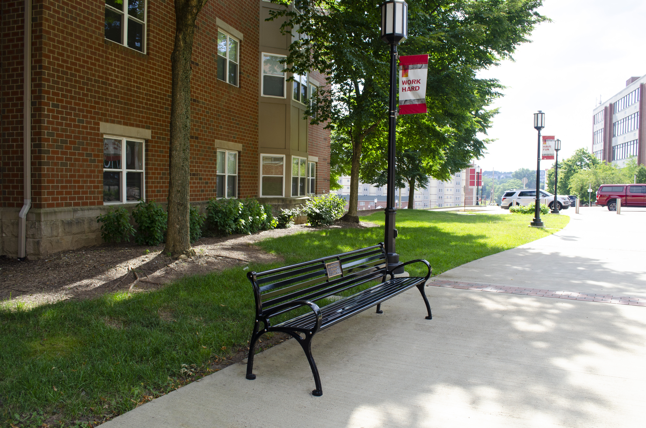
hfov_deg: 67.5
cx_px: 323
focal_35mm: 27
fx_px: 483
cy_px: 214
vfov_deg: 47.7
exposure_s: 1/200
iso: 200
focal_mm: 18
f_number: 7.1
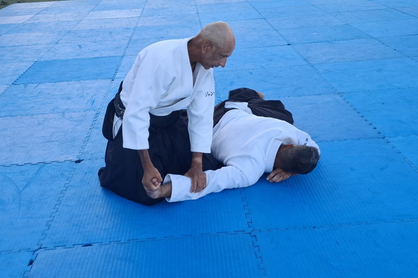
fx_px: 488
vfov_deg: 31.9
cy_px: 147
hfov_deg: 46.4
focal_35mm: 42
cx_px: 221
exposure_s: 1/179
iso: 50
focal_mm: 5.54
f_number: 1.8
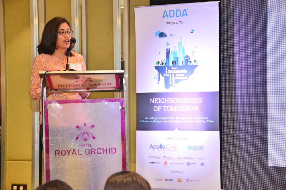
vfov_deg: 12.2
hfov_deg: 18.2
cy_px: 95
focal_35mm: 112
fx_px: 893
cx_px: 143
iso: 800
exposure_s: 1/40
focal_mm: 75
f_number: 5.6
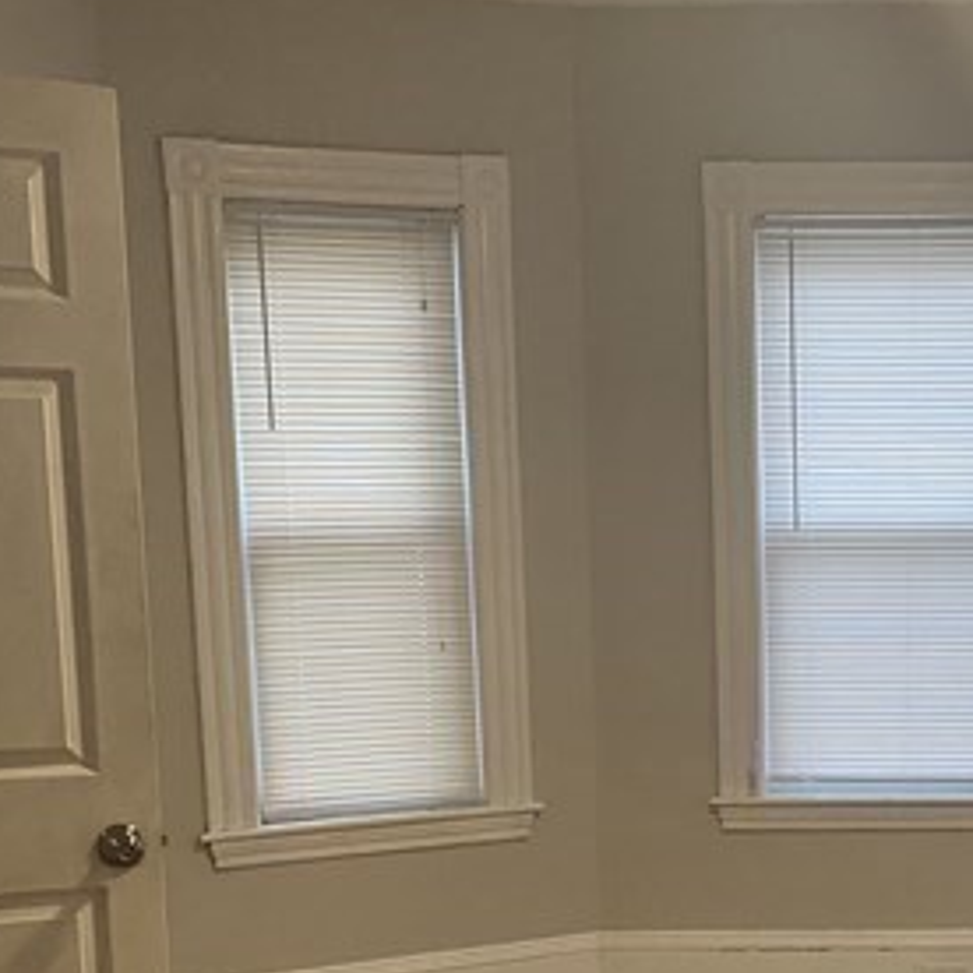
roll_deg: +0.3
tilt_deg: -10.4
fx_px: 2035
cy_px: 881
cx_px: 878
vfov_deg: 26.0
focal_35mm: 64
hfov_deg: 26.0
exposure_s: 1/60
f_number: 1.8
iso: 200
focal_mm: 4.25
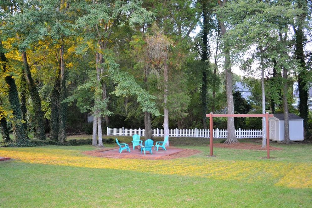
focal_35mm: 31
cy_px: 107
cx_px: 156
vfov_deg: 42.3
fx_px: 269
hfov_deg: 60.3
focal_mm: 20
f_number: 3.8
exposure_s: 1/60
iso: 900
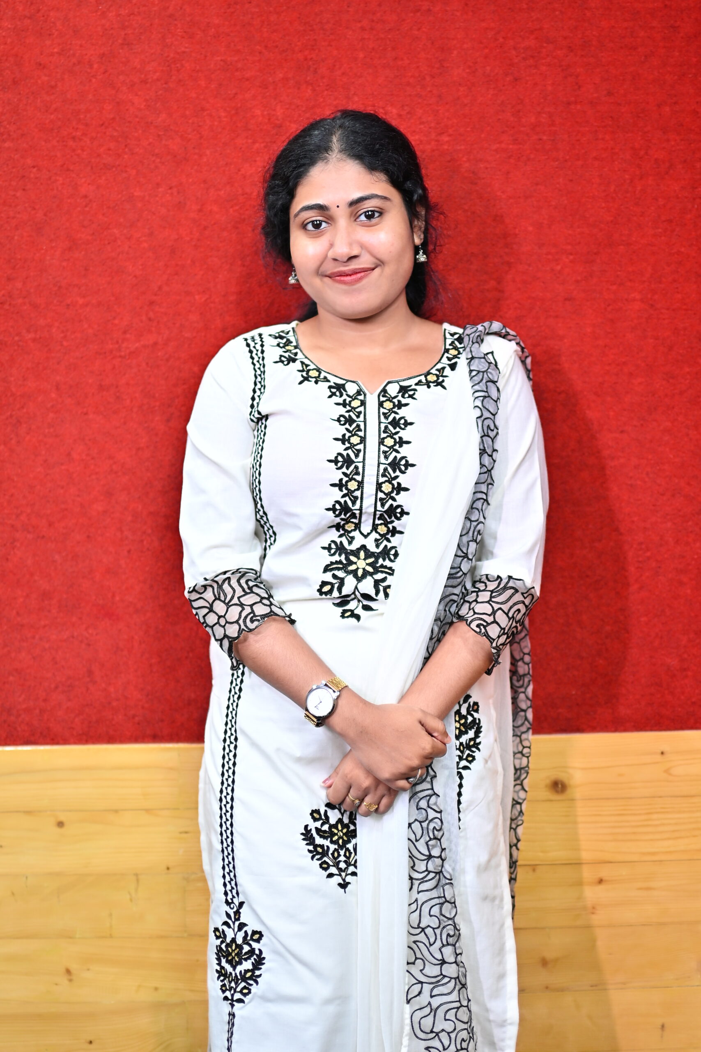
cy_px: 526
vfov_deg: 38.2
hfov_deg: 26.0
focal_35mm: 52
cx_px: 350
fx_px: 1519
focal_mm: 35
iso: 160
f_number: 1.4
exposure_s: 1/100
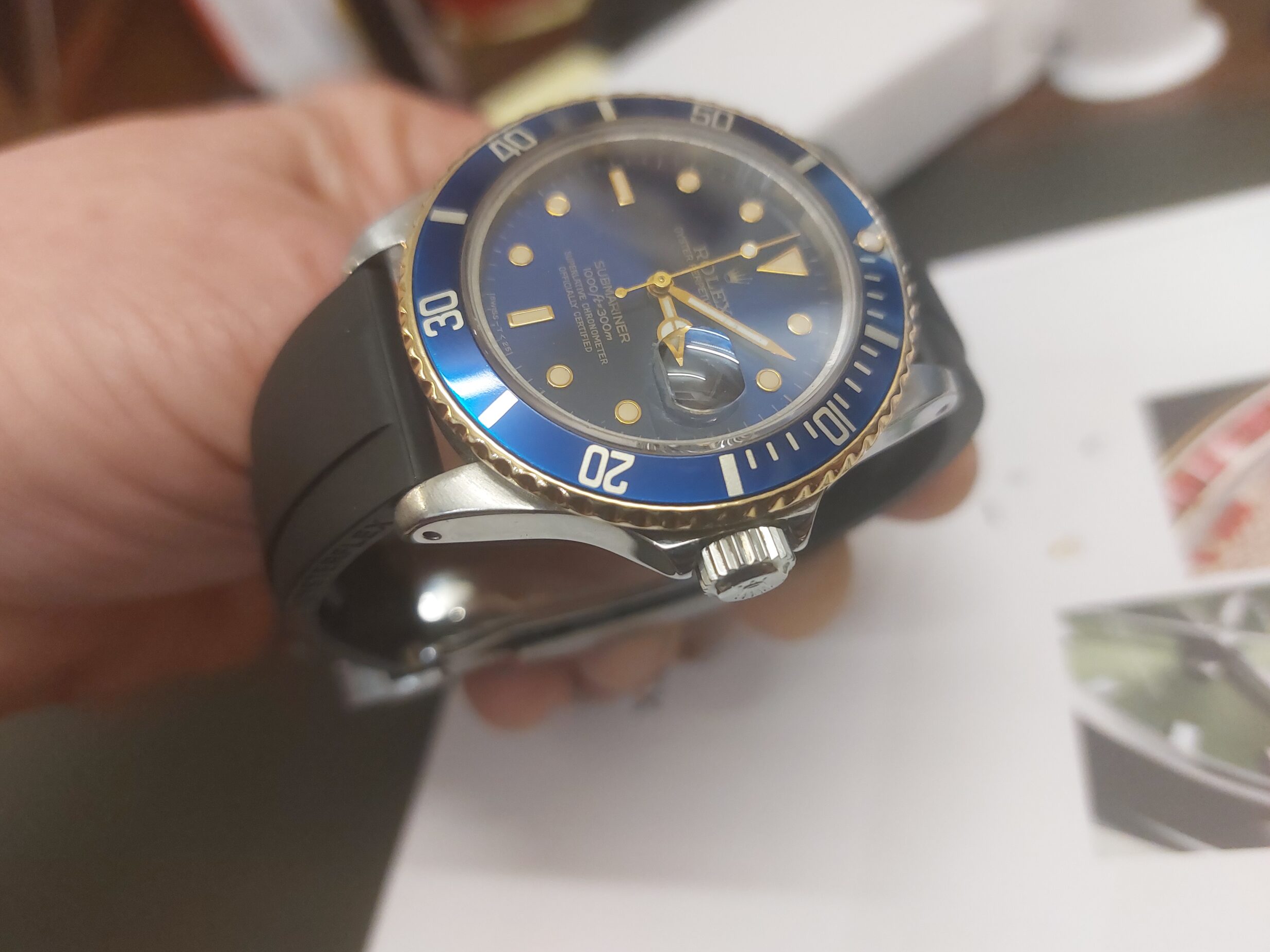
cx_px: 610
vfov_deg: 53.1
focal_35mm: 26
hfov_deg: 67.3
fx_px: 954
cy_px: 477
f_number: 1.8
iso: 320
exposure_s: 1/100
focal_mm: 5.23
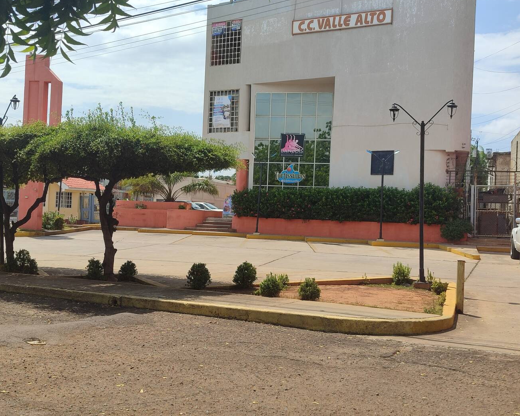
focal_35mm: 27
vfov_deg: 53.2
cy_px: 210
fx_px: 416
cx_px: 281
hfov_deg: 64.0
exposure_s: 1/1145
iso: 50
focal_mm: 5.95
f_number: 1.89
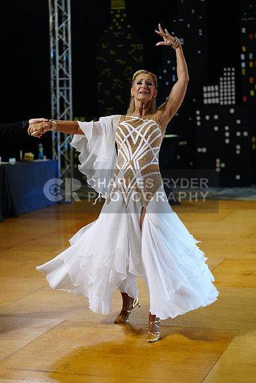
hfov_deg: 19.5
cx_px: 128
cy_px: 192
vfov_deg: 28.8
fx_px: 746
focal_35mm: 70
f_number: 2.8
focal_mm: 70
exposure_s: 1/400
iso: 2500
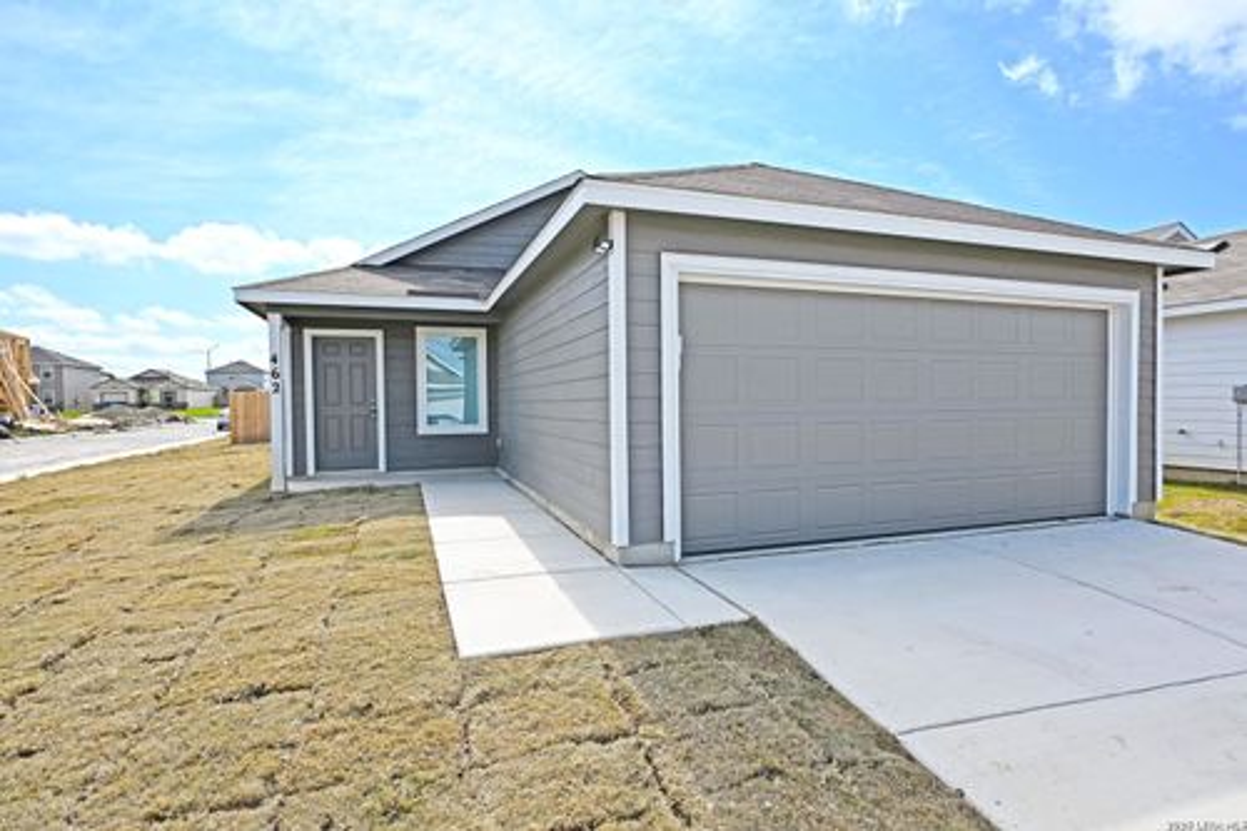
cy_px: 416
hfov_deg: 90.0
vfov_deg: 67.3
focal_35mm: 18
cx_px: 624
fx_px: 623
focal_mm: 12
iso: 64
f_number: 7.1
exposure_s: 1/200
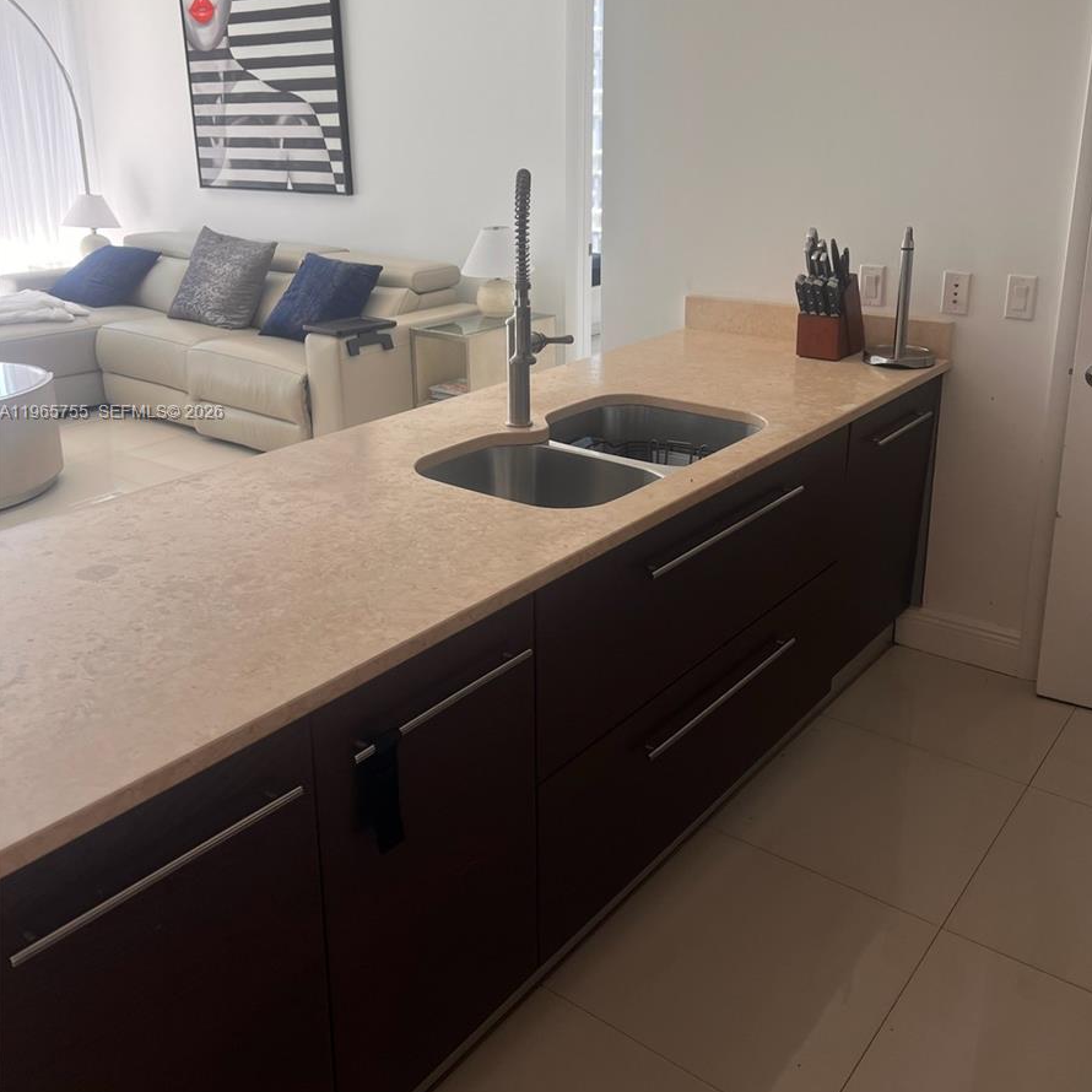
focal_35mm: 31
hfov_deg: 52.5
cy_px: 413
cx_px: 548
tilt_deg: -16.0
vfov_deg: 52.0
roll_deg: +0.3
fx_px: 1106
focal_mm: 5.7
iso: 50
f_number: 1.5
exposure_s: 1/120
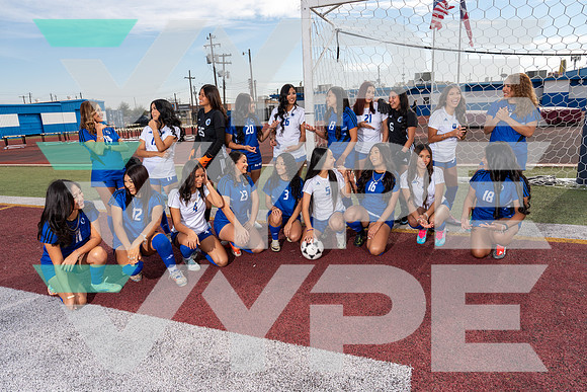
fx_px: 391
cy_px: 196
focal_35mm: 24
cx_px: 294
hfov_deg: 73.7
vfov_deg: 53.2
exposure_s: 1/200
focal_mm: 24
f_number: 9
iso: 100
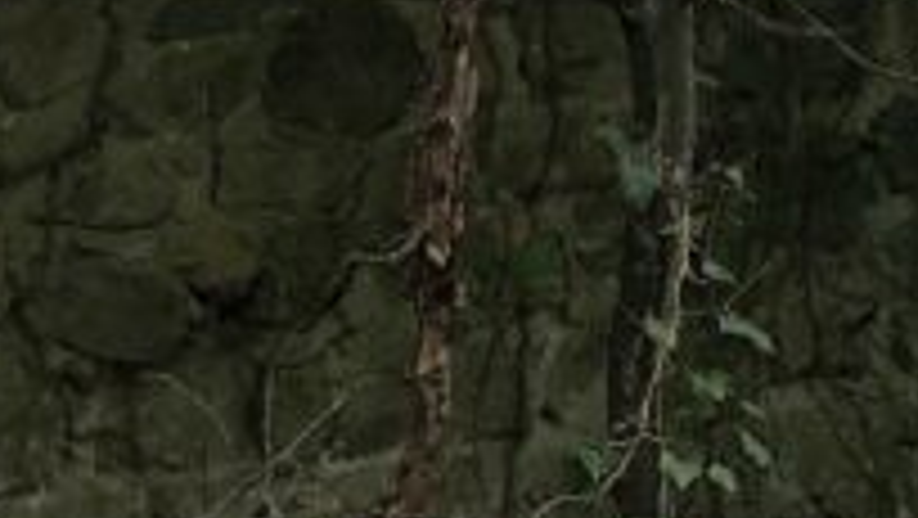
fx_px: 3726
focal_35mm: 153
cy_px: -784
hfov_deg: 14.0
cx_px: 729
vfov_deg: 7.4
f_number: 1.8
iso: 64
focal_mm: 3.99
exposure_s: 1/120
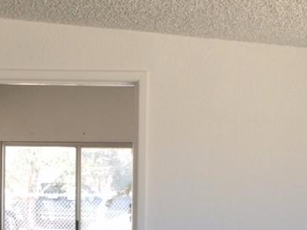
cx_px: 66
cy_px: 264
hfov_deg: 16.5
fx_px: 1055
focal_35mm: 119
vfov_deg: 12.2
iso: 40
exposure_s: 1/120
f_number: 2.2
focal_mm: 4.15
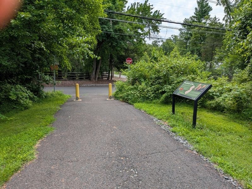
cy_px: 94
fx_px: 175
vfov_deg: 56.8
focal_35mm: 24
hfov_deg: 71.6
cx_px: 126
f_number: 1.7
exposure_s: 1/1391
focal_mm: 4.53
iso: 27
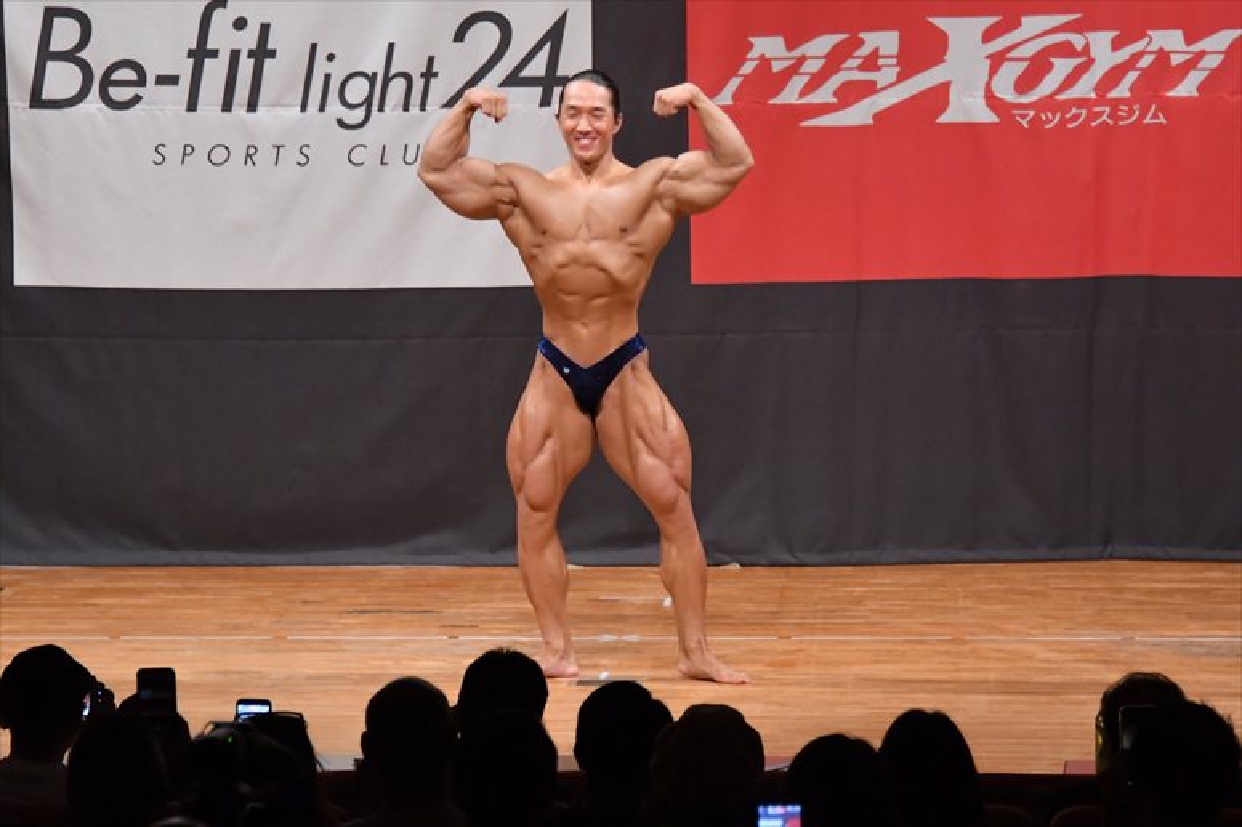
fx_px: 7759
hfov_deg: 9.2
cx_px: 621
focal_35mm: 225
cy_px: 414
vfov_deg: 6.1
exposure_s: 1/400
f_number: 5.6
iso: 6400
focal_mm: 150
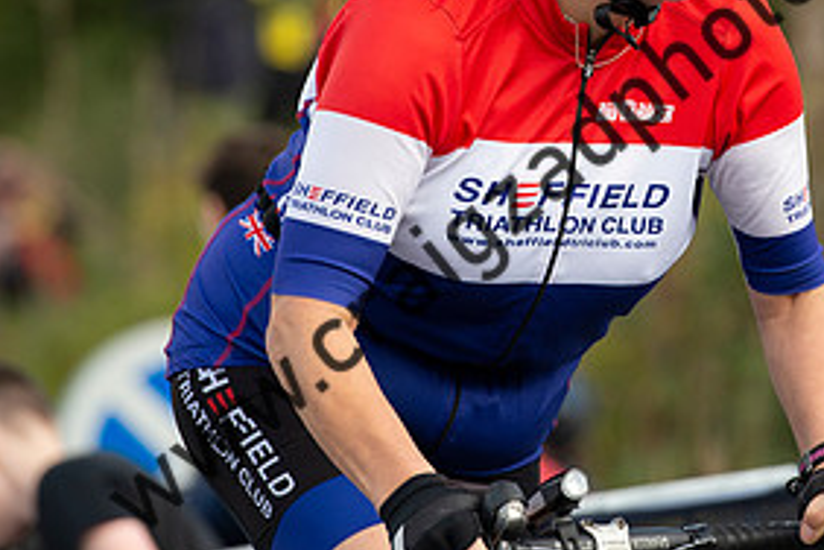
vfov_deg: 3.3
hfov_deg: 5.0
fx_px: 9407
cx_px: 587
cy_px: 140
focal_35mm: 411
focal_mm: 200
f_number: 4.5
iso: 450
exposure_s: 1/1250
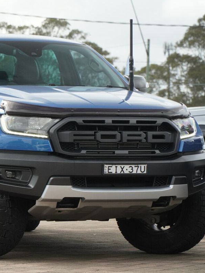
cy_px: 136
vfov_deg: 10.4
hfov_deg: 7.8
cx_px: 17
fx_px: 1508
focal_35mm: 191
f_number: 7.1
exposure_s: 1/500
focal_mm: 88
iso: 800
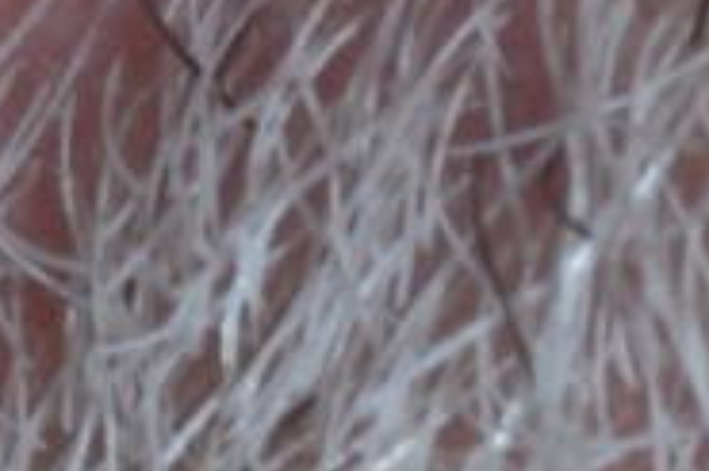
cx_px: 1610
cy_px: 1210
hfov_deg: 2.0
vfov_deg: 1.3
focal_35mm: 1022
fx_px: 20114
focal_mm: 105
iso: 400
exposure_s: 1/60
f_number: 22
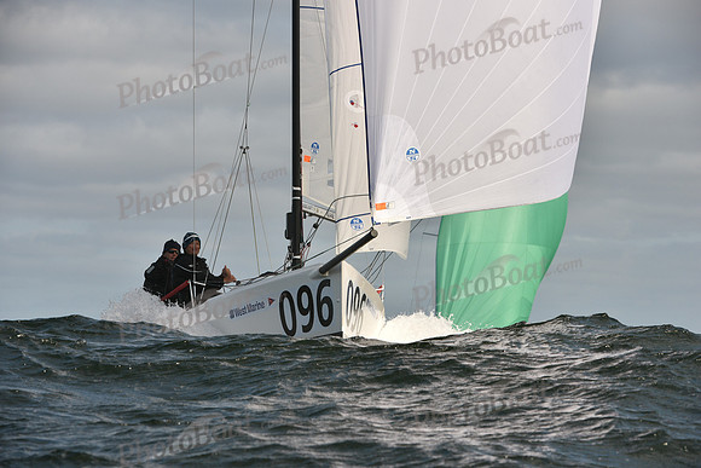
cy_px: 234
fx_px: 3895
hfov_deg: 10.3
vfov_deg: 6.9
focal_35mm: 200
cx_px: 350
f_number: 9
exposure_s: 1/1250
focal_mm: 200
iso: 320
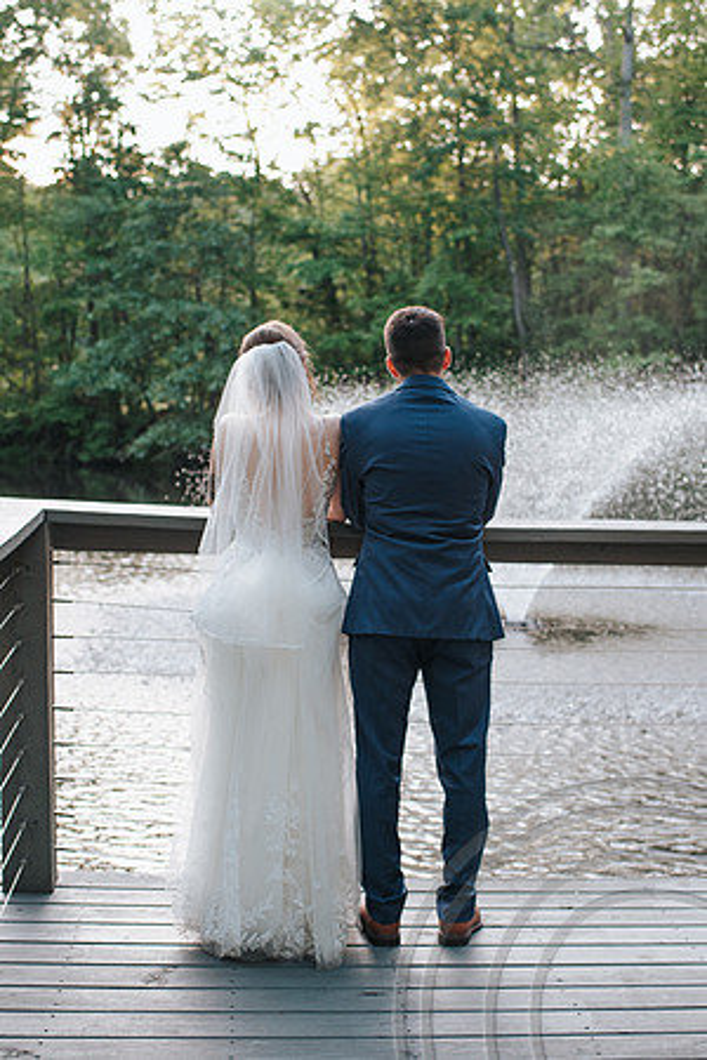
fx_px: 1569
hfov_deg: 25.4
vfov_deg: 37.3
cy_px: 530
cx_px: 362
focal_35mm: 53
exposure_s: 1/400
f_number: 2.8
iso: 450
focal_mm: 35
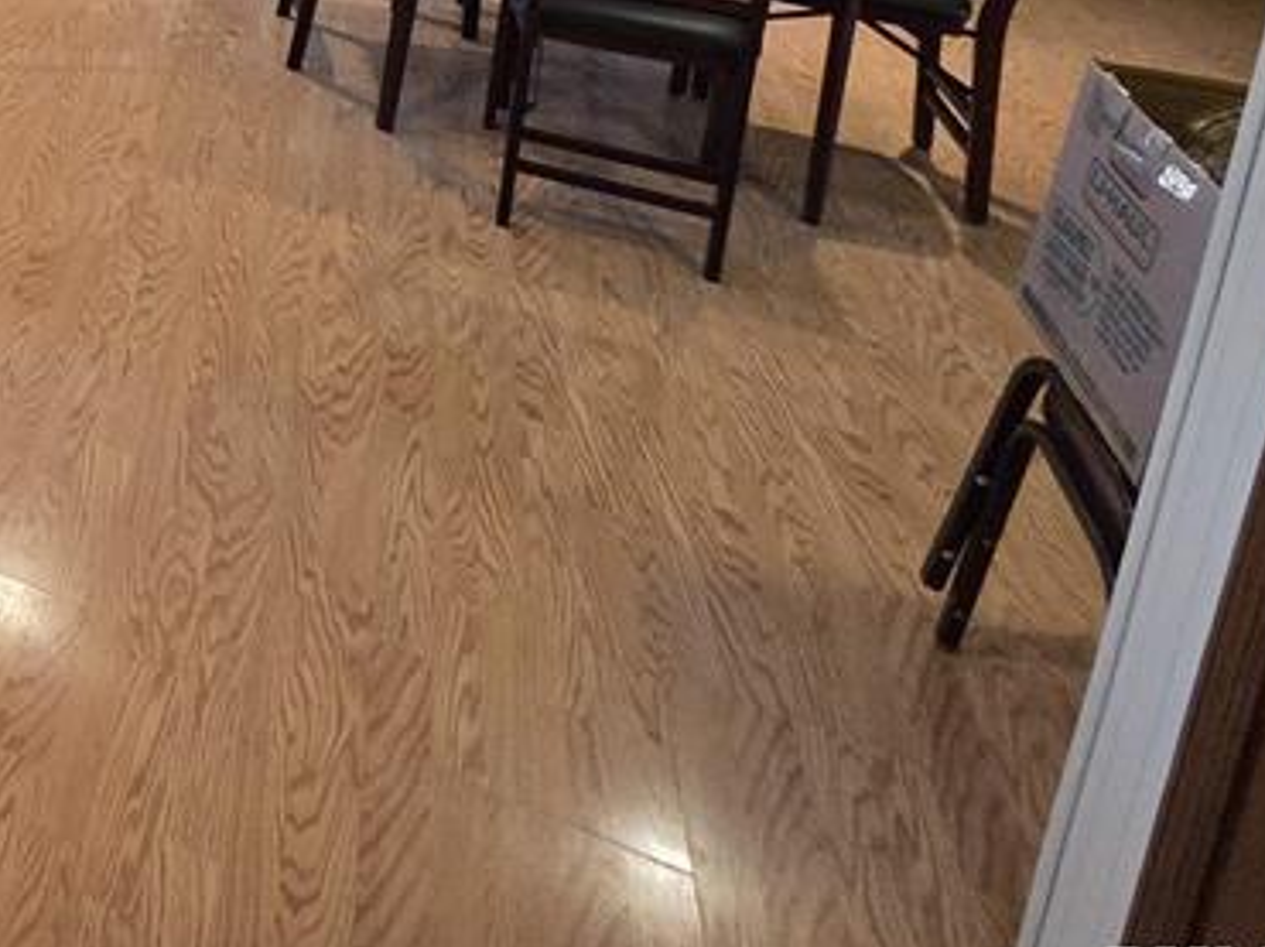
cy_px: -280
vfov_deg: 31.0
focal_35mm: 36
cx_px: -386
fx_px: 1315
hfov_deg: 35.1
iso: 640
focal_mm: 2.2
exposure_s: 1/60
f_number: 2.2
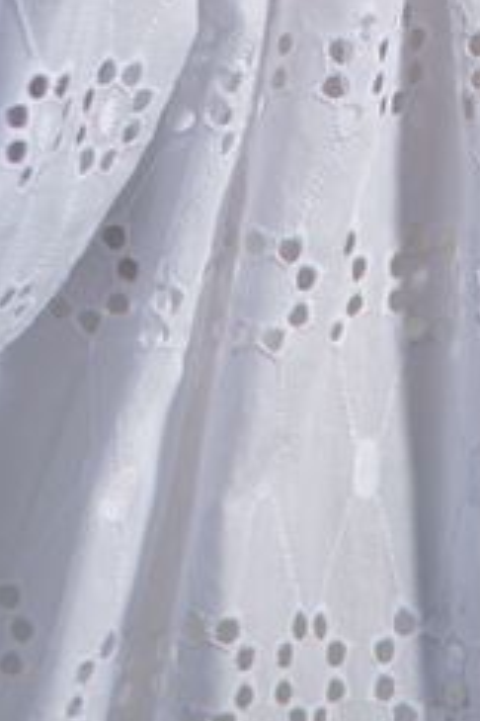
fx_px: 10519
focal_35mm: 526
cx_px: -92
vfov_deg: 3.8
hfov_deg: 2.6
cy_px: -1441
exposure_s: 1/200
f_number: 1.8
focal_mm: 85
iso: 100
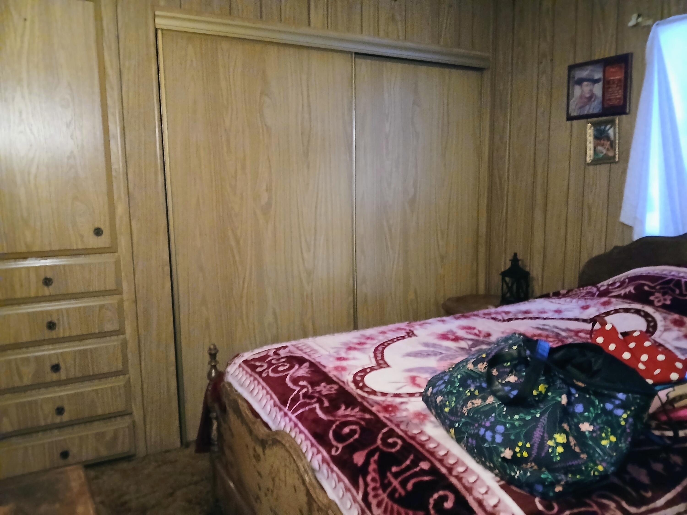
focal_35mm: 26
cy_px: 258
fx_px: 516
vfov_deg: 53.1
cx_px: 344
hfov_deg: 67.3
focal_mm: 3.98
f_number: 1.8
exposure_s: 1/15
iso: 1250
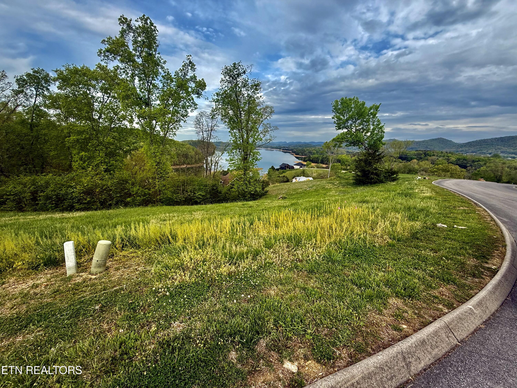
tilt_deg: -12.7
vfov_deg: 85.7
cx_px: 258
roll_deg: -1.7
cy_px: 194
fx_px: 209
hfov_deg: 102.1
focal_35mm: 14
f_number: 2.2
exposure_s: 1/789
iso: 50
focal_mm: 2.22
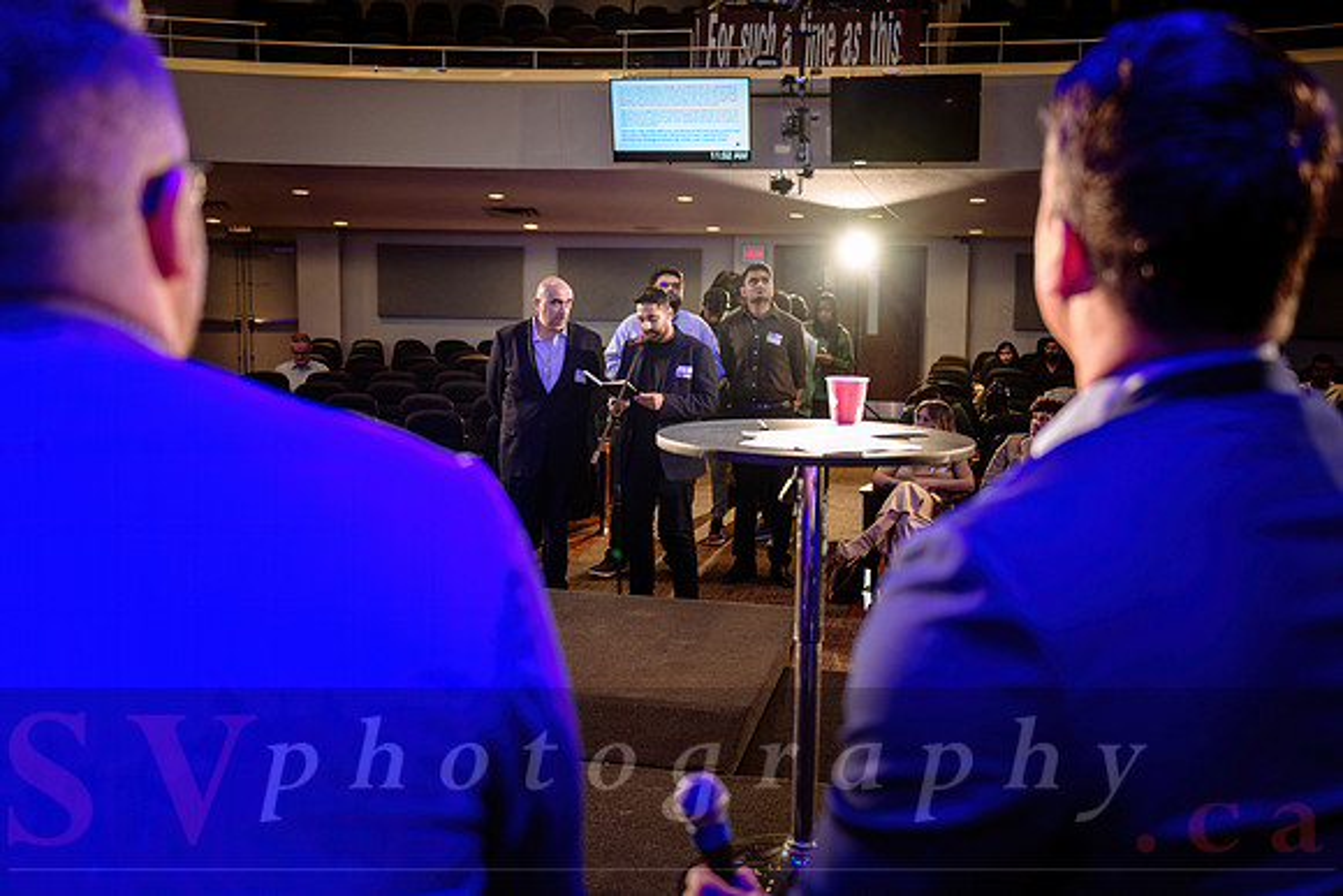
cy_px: 412
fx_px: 1230
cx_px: 726
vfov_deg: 40.0
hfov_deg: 57.2
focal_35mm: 33
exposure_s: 1/80
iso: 1600
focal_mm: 30.5
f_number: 2.8
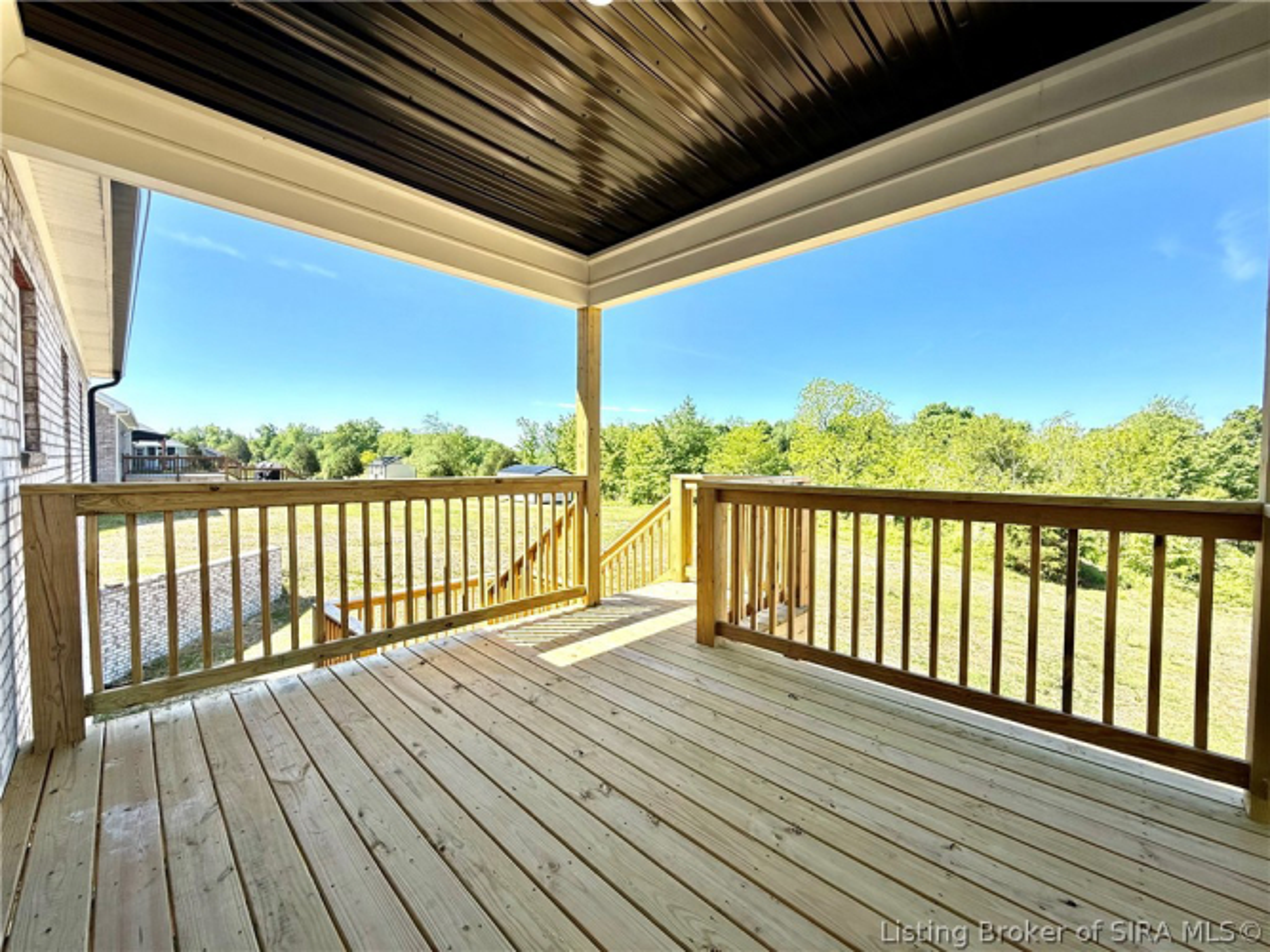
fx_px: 514
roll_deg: -0.1
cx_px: 635
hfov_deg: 102.1
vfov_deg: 85.7
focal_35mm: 14
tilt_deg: -2.2
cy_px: 476
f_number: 2.2
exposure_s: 1/613
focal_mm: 2.22
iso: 64
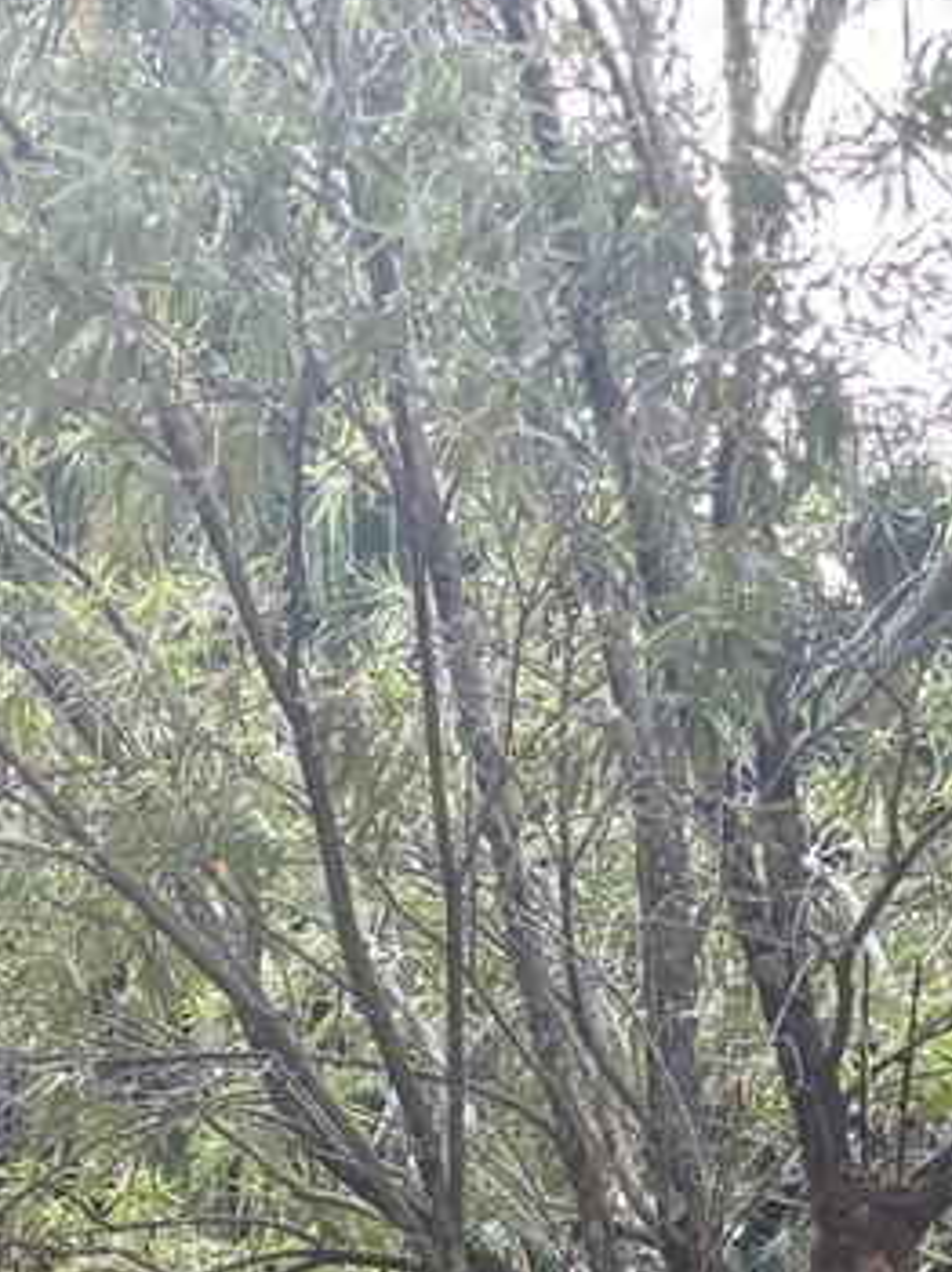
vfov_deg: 13.3
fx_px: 4369
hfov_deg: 12.1
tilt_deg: -10.9
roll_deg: -2.5
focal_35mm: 119
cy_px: 2849
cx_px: -207
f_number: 1.6
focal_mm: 5.96
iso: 40
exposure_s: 1/121
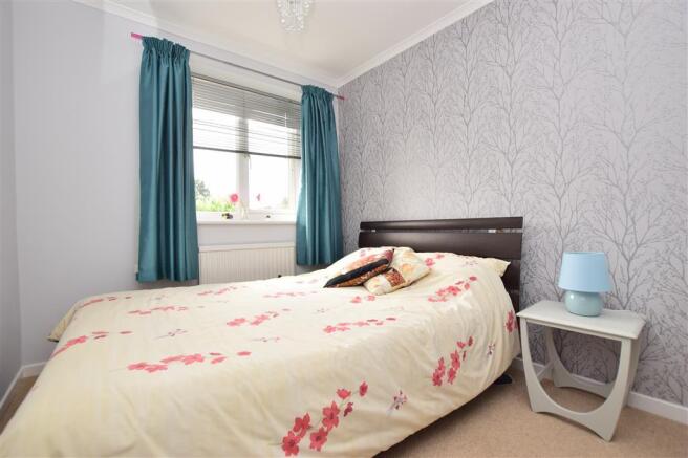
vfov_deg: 77.3
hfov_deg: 100.4
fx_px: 287
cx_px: 344
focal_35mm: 15
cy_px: 229
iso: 400
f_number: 6.3
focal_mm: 10
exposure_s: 1/160
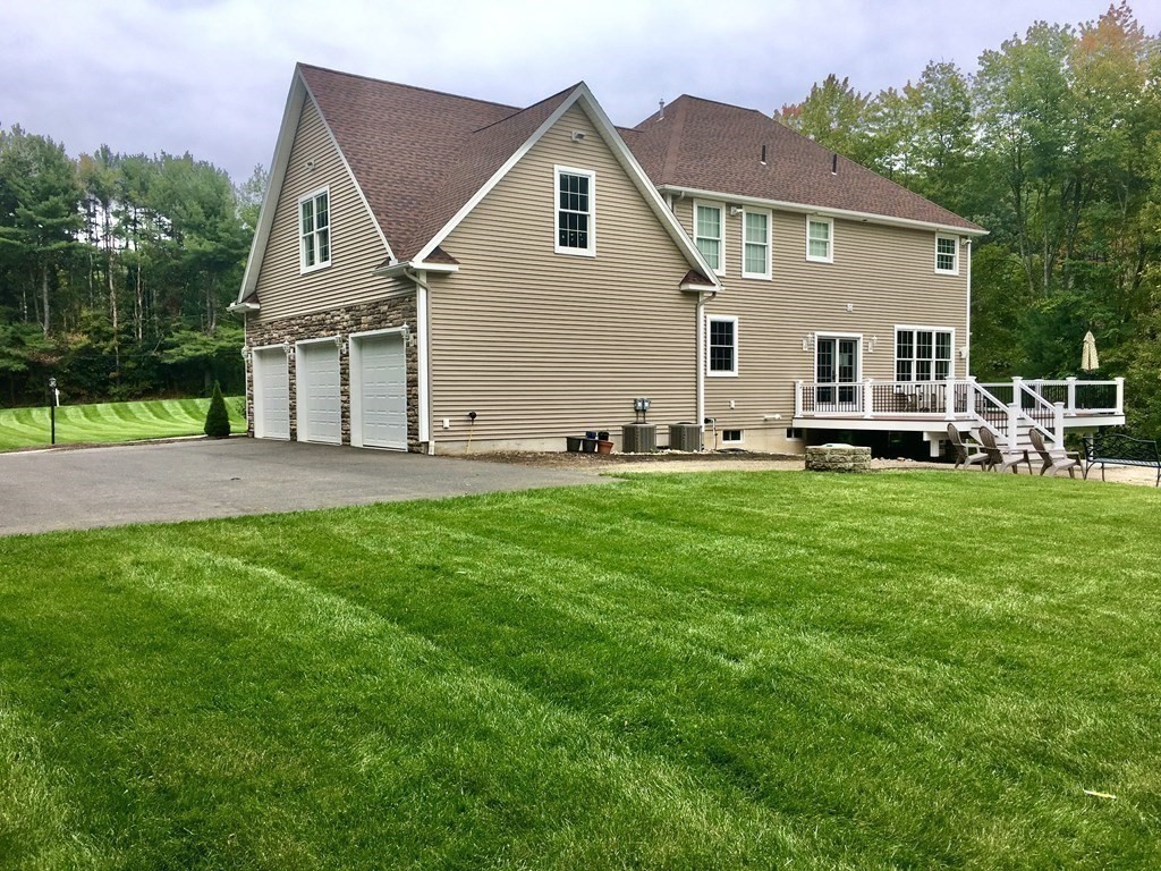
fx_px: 973
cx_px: 580
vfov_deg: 48.2
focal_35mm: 29
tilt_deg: -1.2
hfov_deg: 61.7
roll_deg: +0.2
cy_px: 436
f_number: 2.2
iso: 25
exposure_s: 1/373
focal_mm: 4.15
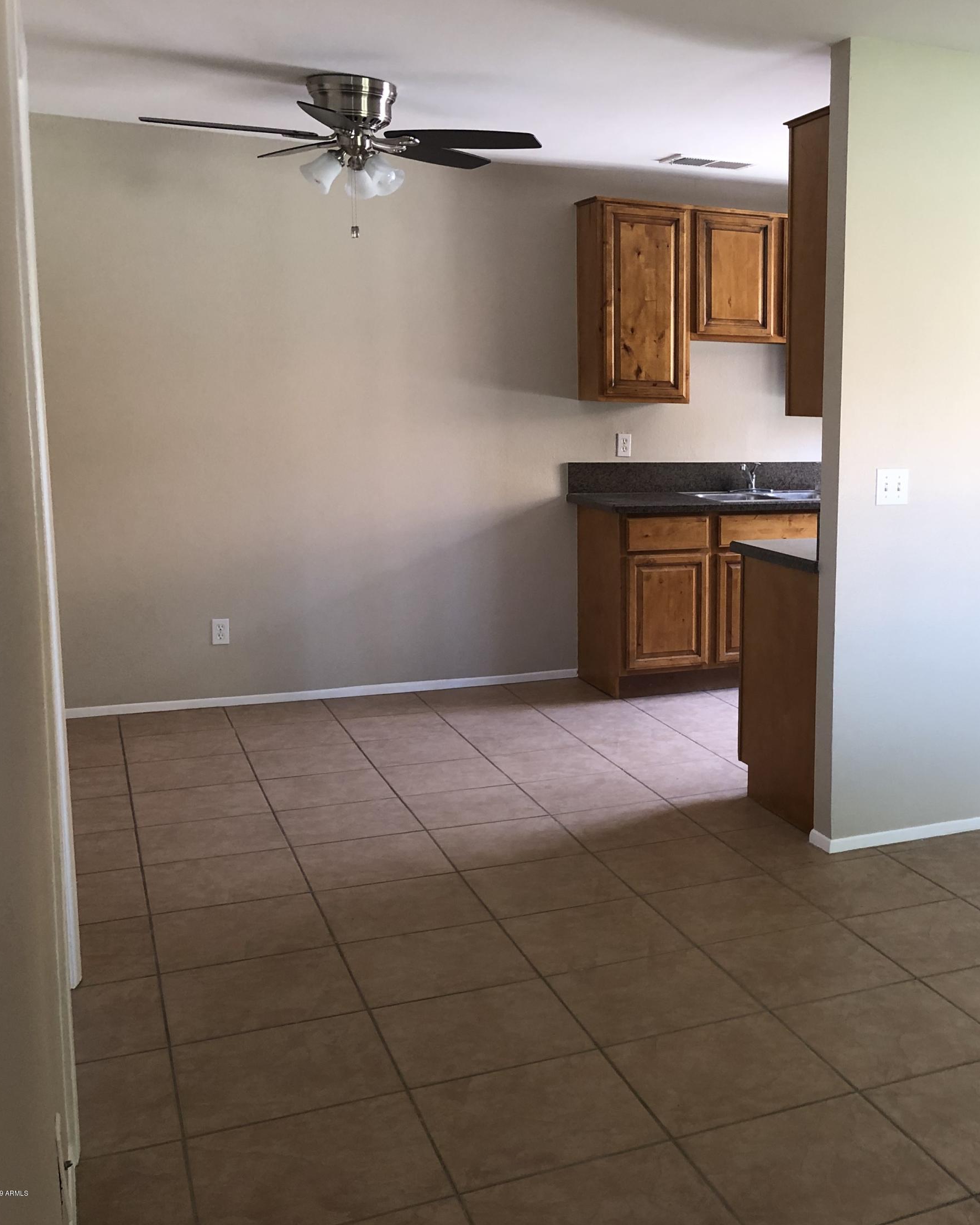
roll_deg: -1.1
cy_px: 610
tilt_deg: -9.0
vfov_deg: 49.1
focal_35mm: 37
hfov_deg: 38.3
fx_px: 1341
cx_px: 814
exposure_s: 1/30
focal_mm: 3.99
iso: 32
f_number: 1.8
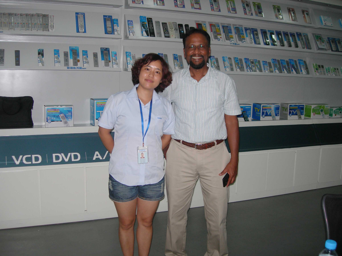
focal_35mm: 38
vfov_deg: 37.7
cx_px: 171
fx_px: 375
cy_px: 128
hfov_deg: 49.0
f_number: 2.8
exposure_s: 1/60.1
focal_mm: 7.8
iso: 50
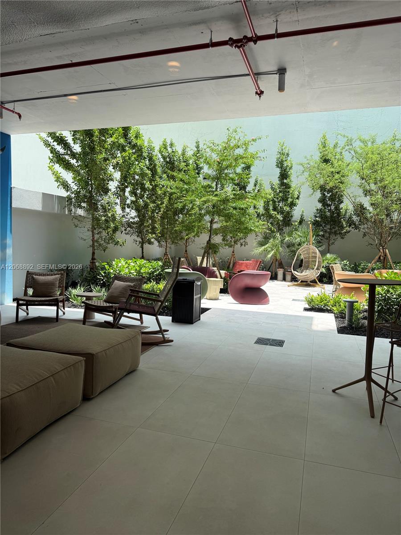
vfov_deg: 71.6
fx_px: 371
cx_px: 200
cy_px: 268
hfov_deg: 56.8
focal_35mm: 24
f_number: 1.78
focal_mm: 6.76
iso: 100
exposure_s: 1/1585
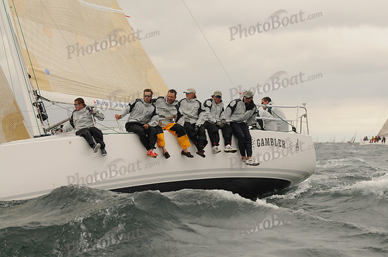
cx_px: 194
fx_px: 1388
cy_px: 128
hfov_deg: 15.9
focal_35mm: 129
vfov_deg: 10.6
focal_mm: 86
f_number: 4
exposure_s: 1/1000
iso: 200
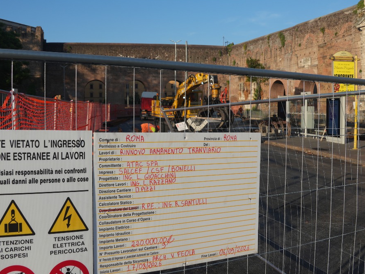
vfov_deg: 40.7
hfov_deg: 52.5
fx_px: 369
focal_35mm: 35
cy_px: 132
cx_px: 164
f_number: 6.3
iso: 100
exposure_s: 1/400
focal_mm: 18
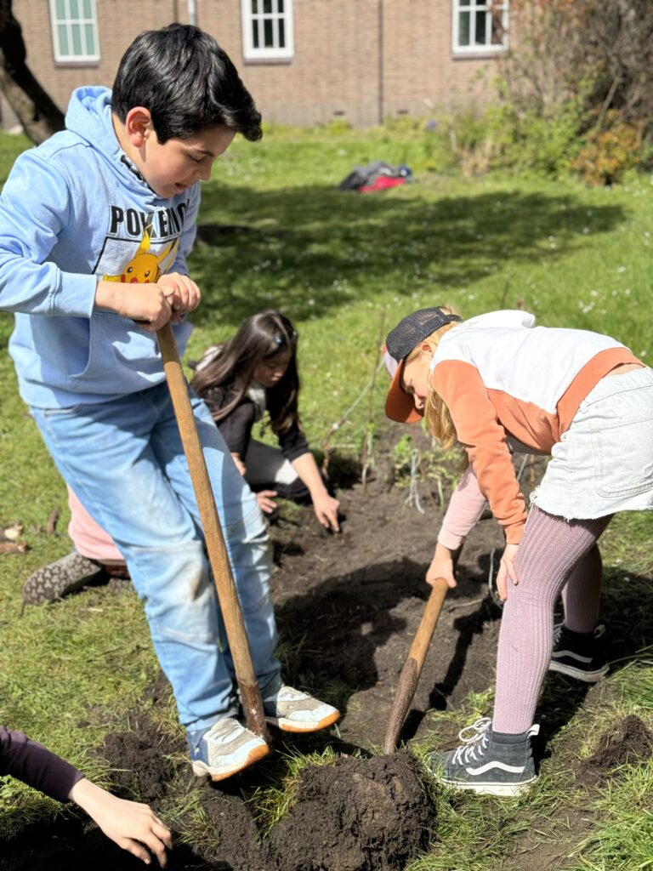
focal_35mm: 48
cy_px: 436
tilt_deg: -16.0
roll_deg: +0.7
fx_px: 1207
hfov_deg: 30.3
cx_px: 326
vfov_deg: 39.7
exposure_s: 1/2415
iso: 64
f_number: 1.78
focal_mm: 6.86
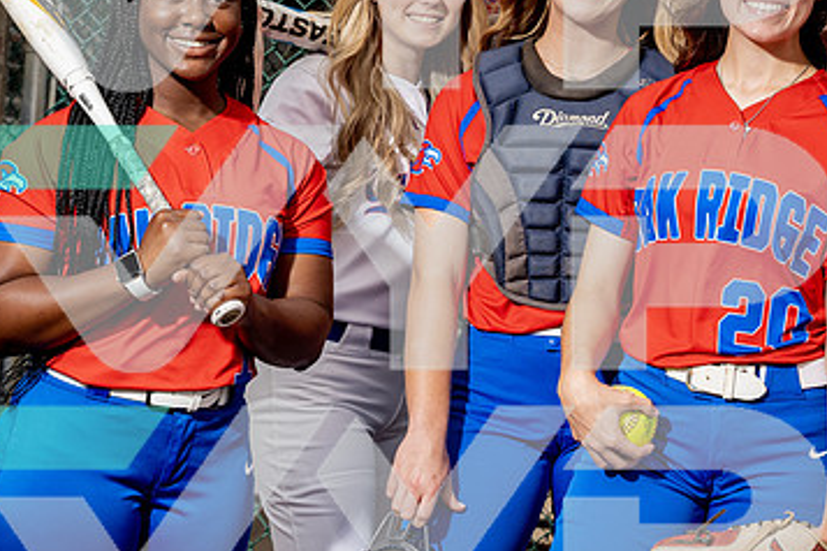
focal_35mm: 86
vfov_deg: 15.9
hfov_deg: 23.6
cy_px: 249
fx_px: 1975
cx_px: 526
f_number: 8
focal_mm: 53
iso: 100
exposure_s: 1/250
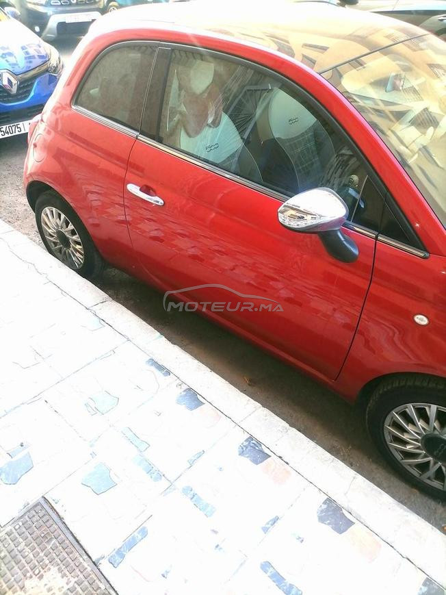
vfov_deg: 67.3
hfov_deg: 53.1
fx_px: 447
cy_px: 298
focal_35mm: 26
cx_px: 223
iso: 50
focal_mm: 5.4
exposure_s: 1/148
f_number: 1.8
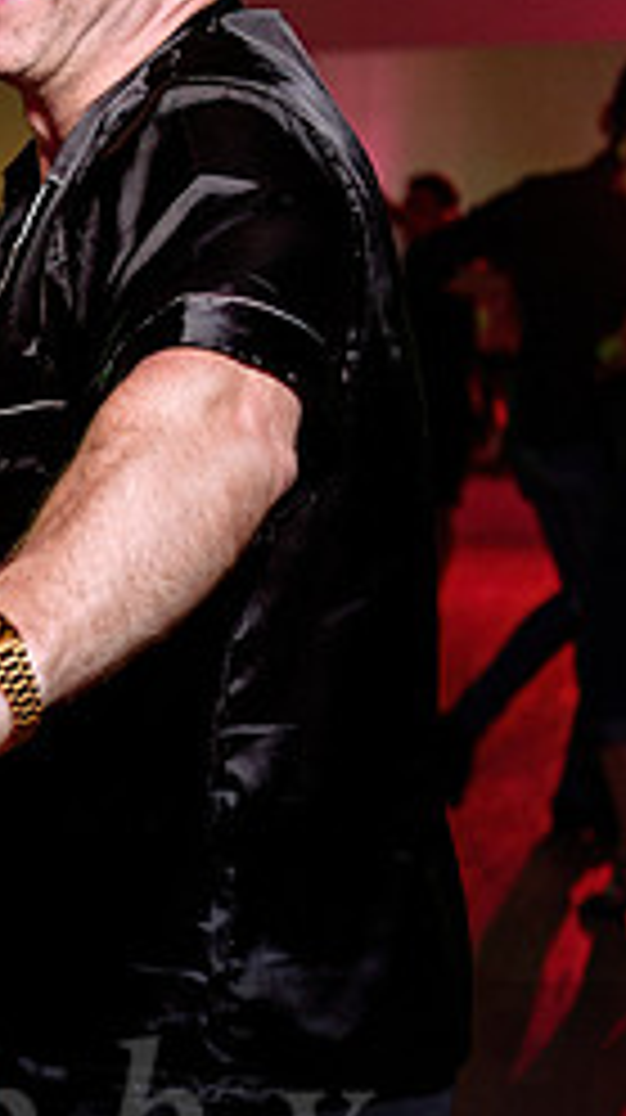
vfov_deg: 24.2
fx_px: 2604
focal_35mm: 88
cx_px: -621
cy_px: 468
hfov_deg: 12.2
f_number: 2.8
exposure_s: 1/100
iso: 640
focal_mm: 34
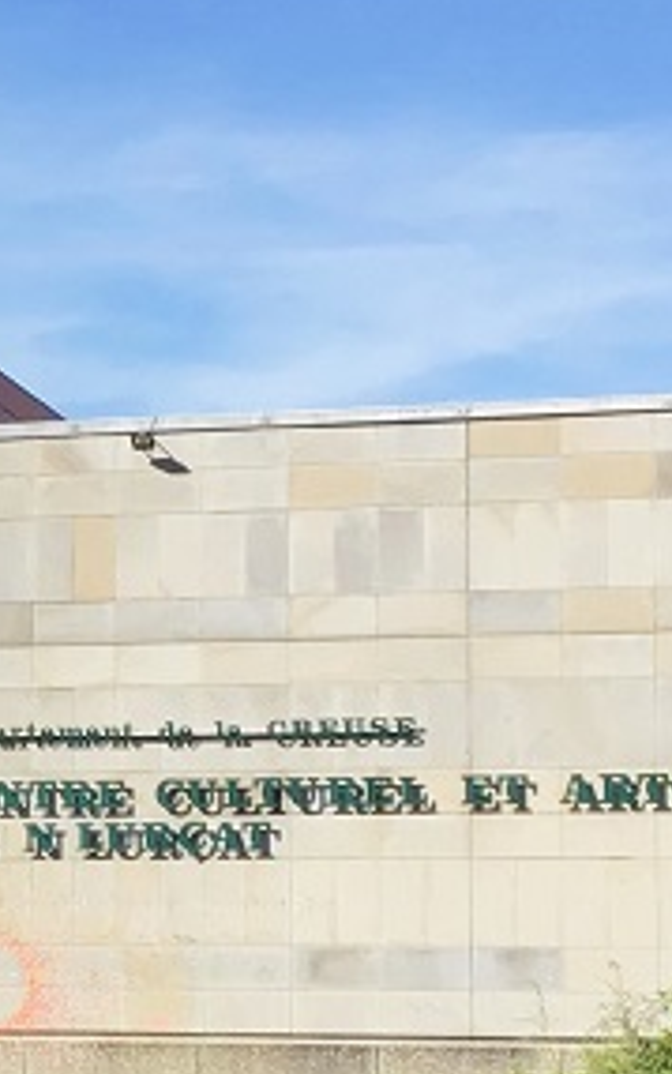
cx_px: -522
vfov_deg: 15.1
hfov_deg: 9.1
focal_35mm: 138
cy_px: 762
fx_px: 4040
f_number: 2.4
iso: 25
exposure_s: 1/916
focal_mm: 3.3
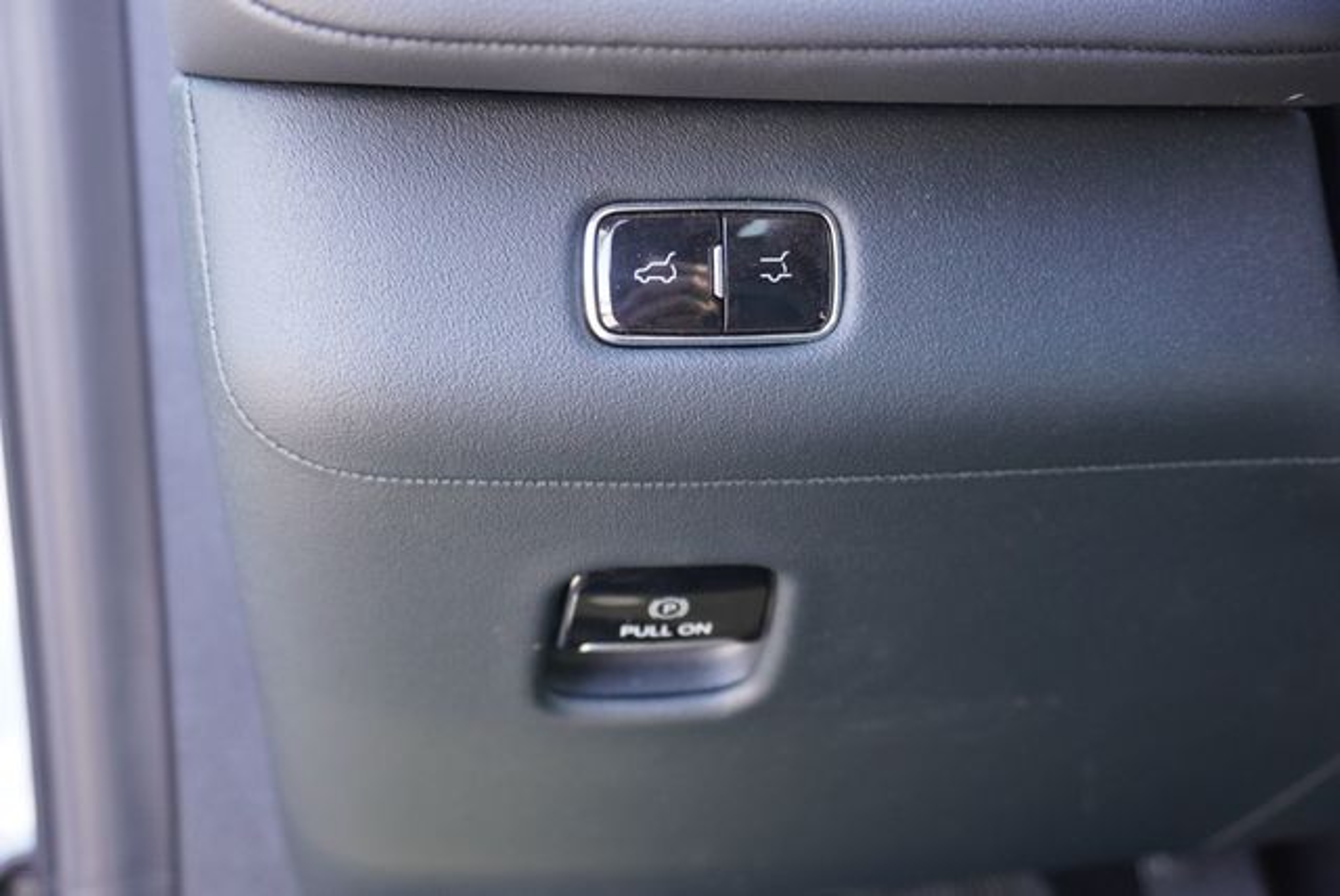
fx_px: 1341
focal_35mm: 36
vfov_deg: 36.9
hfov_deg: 53.1
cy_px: 448
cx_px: 670
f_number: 4.5
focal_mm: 24
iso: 800
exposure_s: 1/60
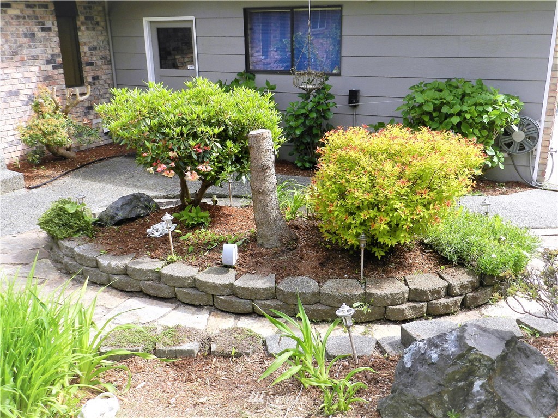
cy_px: 209
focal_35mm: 32
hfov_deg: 56.8
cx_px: 279
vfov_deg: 44.2
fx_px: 516
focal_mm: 5.6
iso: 160
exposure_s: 1/500
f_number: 3.7
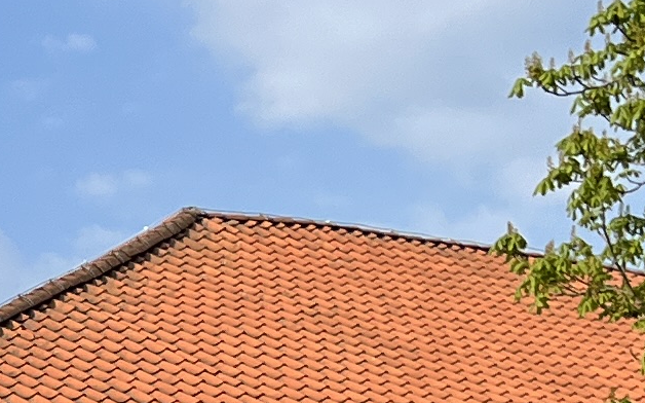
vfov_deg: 7.1
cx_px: -736
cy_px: 871
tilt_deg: +1.8
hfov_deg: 10.6
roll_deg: -0.3
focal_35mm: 177
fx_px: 3110
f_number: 1.6
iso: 50
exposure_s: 1/3135
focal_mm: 5.1
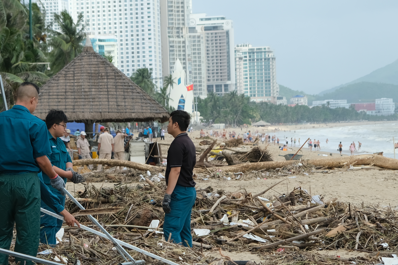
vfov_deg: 10.3
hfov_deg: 15.3
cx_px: 55
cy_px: 169
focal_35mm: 133
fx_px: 1470
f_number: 4
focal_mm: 46.6
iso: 320
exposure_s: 1/1500
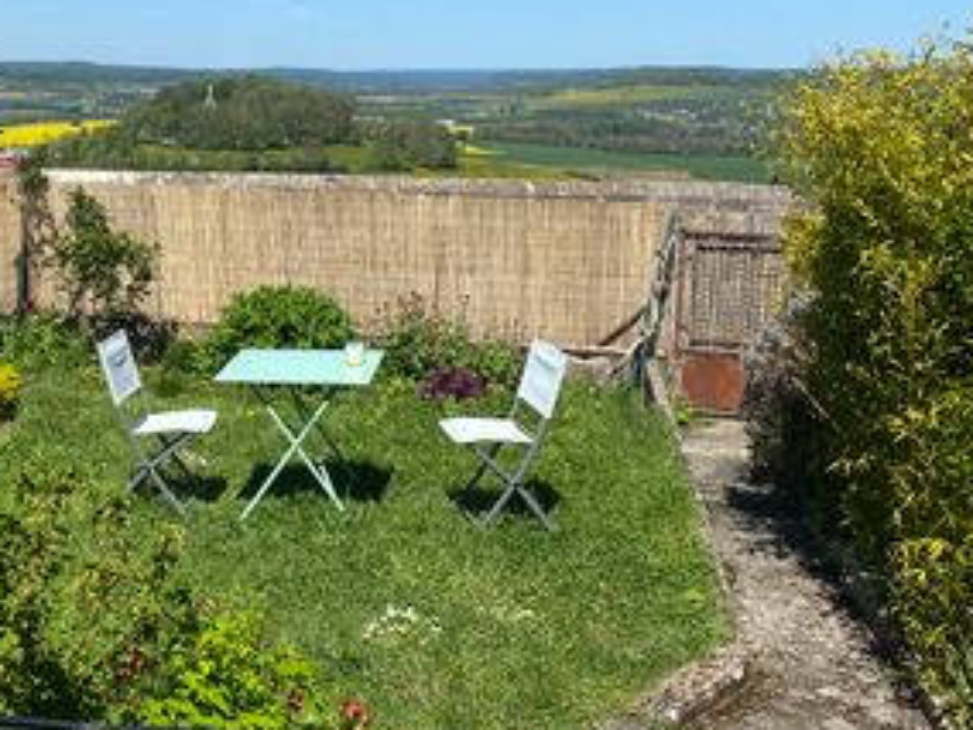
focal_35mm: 55
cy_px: 260
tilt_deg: -7.5
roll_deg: -0.4
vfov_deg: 26.4
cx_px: 182
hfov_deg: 33.8
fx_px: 1546
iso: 32
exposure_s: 1/3205
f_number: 1.8
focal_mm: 4.25
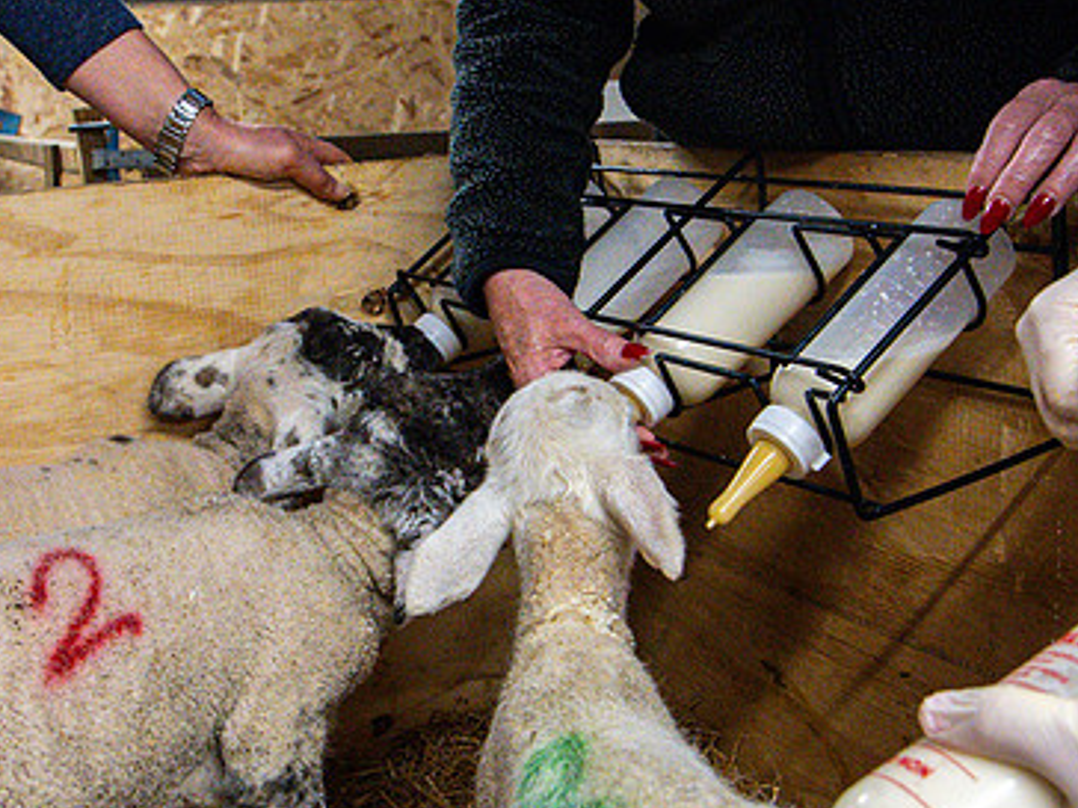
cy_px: 404
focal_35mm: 46
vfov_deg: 31.5
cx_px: 459
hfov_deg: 41.1
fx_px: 1433
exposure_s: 1/400
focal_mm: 20
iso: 8000
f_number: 5
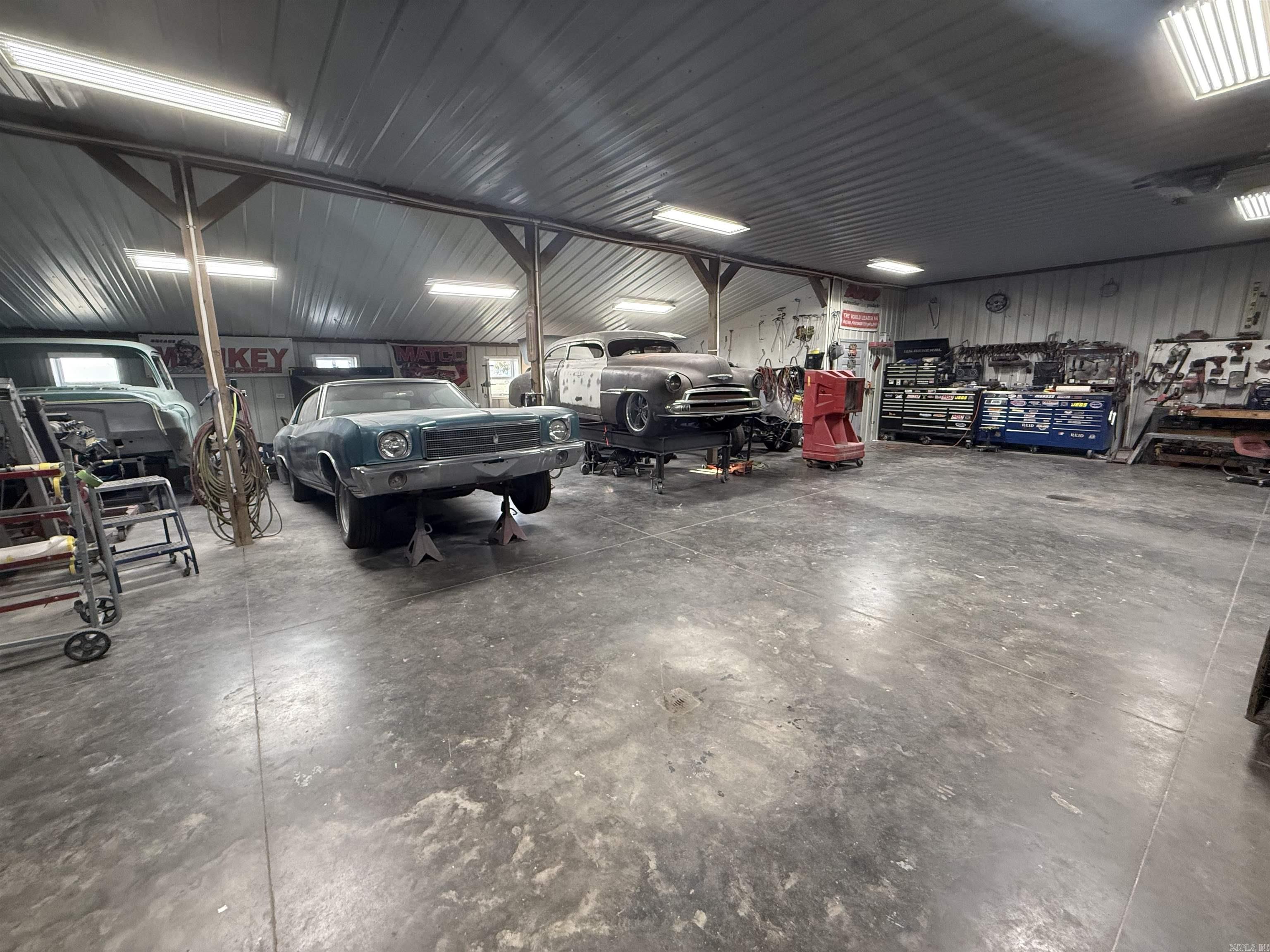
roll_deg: -0.4
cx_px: 635
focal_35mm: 14
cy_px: 476
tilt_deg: -10.4
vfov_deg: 85.7
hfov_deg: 102.1
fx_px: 514
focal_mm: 2.22
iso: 320
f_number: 2.2
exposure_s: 1/120
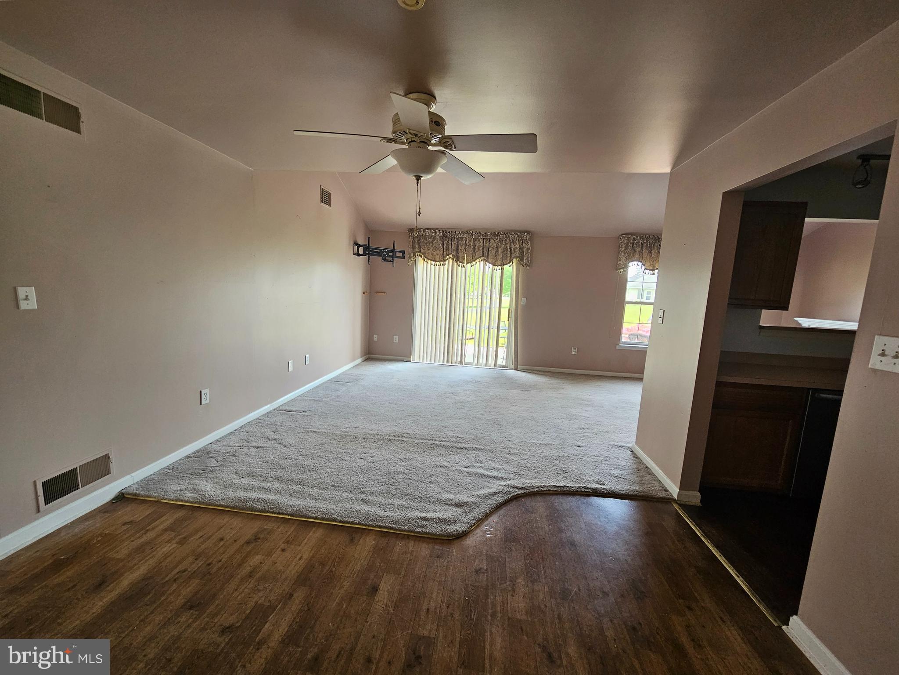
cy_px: 338
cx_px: 450
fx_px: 338
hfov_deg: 106.2
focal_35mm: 13
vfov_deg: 89.9
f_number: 2.2
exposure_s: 1/60
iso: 125
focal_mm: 2.2
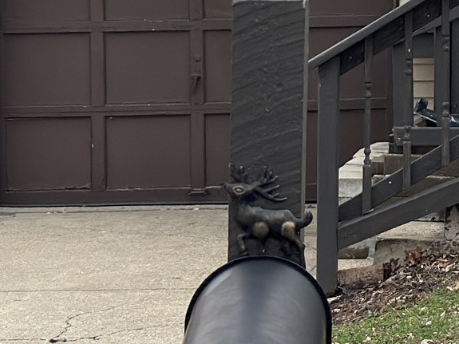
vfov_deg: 7.9
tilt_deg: +0.5
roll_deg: +0.6
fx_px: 2479
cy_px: -73
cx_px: 749
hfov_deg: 10.1
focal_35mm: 187
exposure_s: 1/1965
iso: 100
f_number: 1.78
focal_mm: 6.76
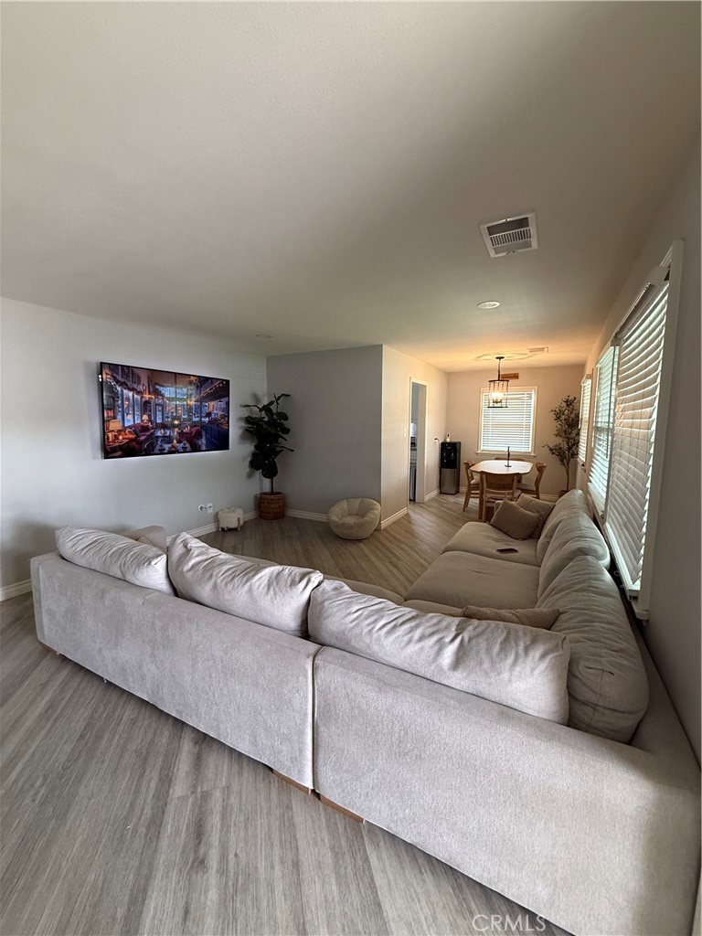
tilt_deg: -7.1
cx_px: 351
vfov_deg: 102.1
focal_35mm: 14
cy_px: 468
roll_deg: -0.4
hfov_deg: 85.7
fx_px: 379
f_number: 2.2
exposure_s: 1/60
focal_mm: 2.22
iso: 320
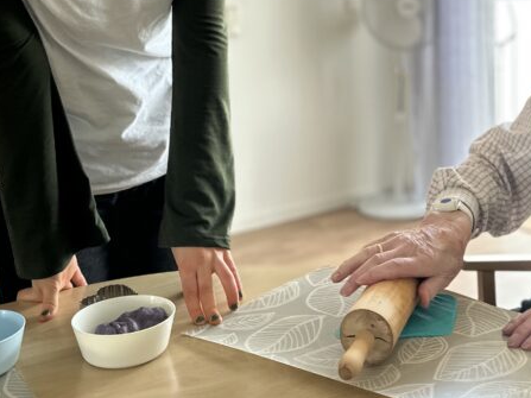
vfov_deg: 25.9
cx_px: 356
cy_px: 58
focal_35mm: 55
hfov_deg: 34.6
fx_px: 843
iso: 80
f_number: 1.78
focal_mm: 6.86
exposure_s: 1/121
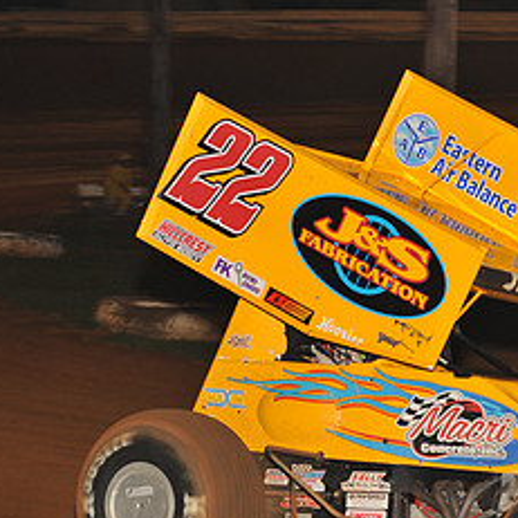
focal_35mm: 224
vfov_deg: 7.8
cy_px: 354
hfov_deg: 7.8
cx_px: 491
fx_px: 3792
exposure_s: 1/320
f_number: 6.3
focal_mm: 105
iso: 800
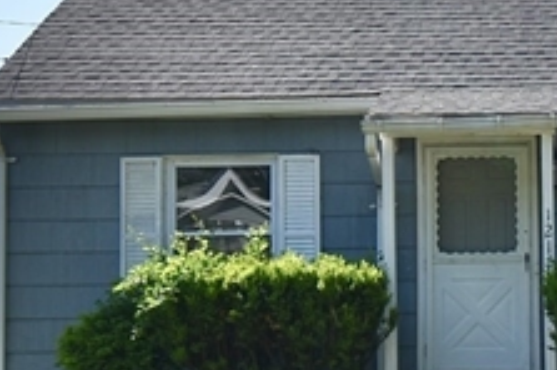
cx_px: 579
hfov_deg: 27.3
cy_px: 294
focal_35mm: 69
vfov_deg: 19.5
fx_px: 1066
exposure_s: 1/250
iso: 110
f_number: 8
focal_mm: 10
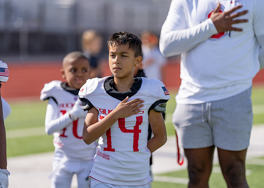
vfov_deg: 10.2
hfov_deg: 14.2
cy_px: 94
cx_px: 132
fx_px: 1060
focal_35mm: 141
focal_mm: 135
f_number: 1.8
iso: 100
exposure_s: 1/4000
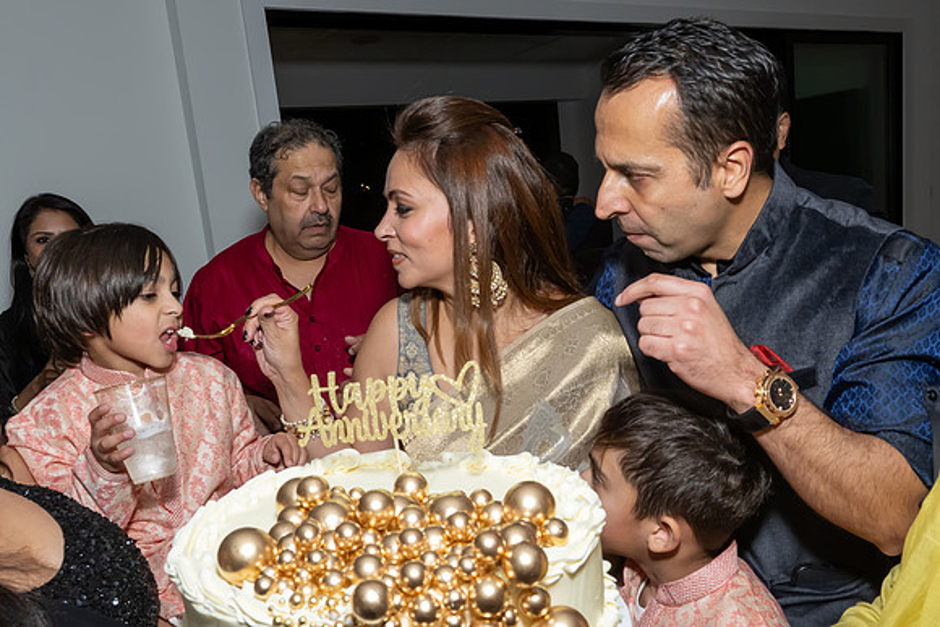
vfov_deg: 42.9
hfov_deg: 61.3
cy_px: 381
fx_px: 794
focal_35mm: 30
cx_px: 486
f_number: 8
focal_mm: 17
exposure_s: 1/250
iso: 1000
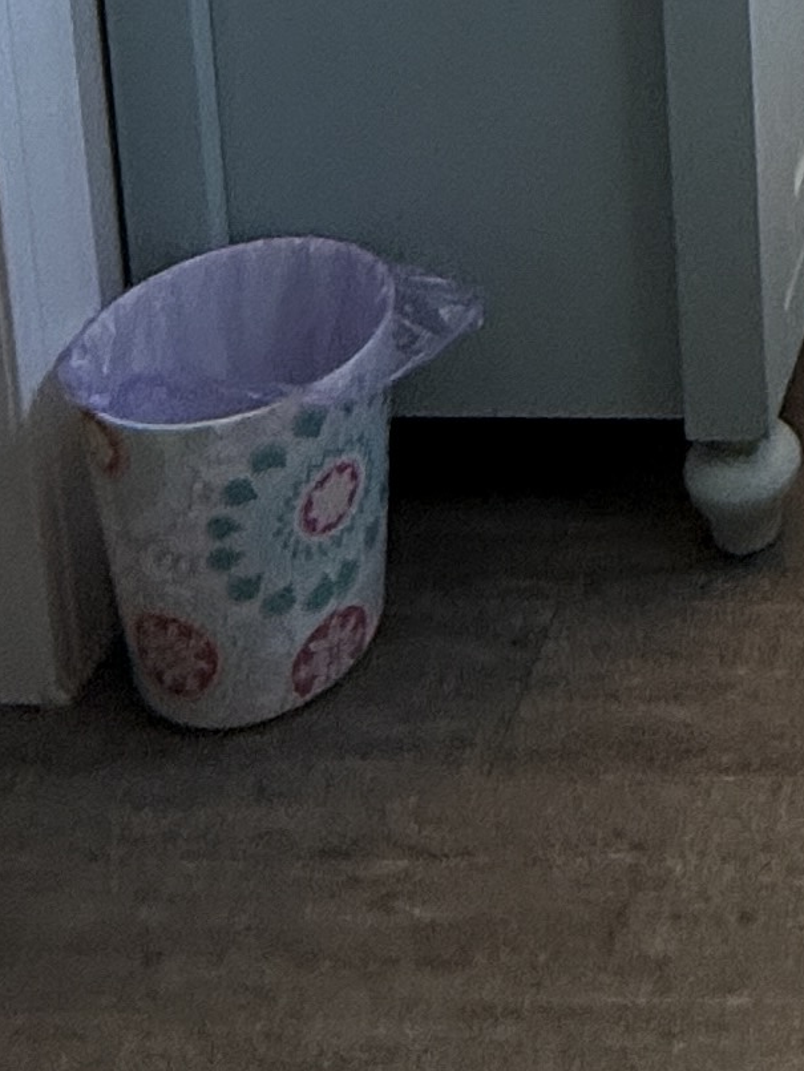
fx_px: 2167
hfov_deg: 18.6
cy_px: -703
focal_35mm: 70
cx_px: 1196
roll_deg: +0.2
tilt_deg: -8.9
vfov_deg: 21.3
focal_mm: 2.22
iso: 160
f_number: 2.2
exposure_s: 1/120
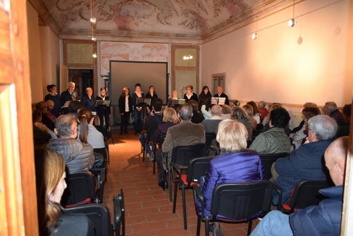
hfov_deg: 67.4
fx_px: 265
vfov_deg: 47.9
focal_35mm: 27
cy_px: 118
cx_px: 176
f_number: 3.5
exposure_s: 1/60
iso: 3200
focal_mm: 18
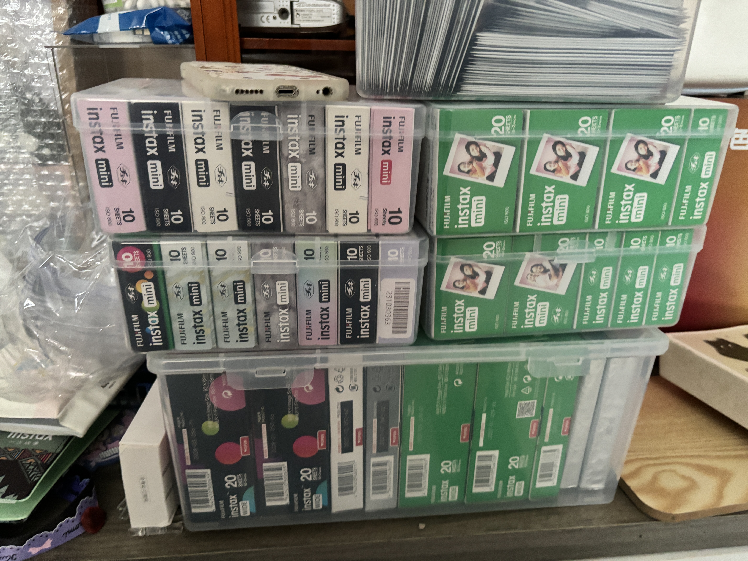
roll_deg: +0.1
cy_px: 280
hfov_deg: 67.3
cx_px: 374
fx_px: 562
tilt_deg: -22.1
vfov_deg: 53.1
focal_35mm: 26
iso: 640
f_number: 1.6
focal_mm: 5.96
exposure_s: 1/30
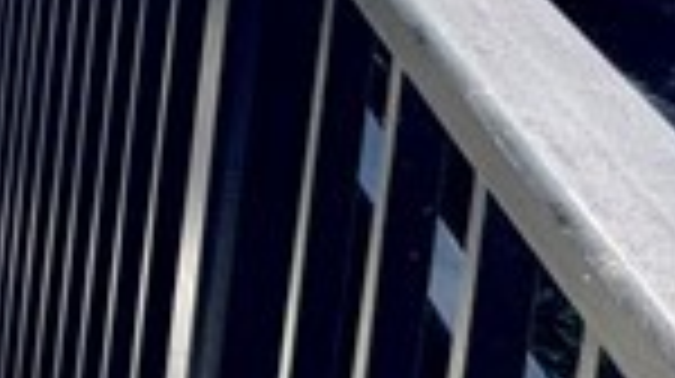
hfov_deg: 11.6
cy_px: -554
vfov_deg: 10.0
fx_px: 1859
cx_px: -1323
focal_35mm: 104
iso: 40
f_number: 2.2
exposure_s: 1/338
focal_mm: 2.22
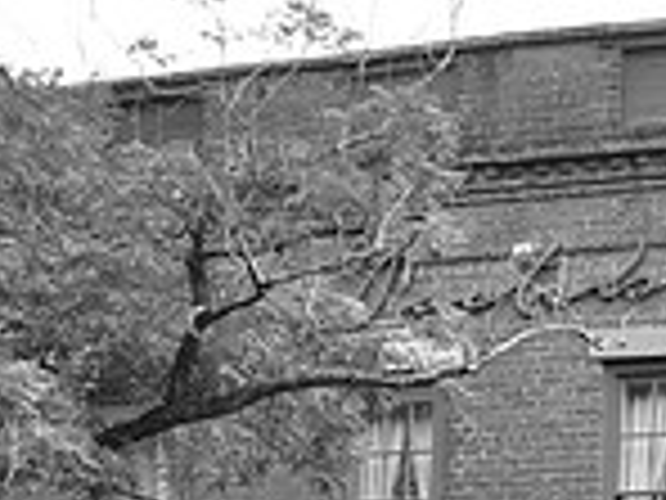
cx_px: 1080
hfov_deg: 12.6
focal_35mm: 147
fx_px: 2828
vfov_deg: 9.7
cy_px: 831
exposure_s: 1/160
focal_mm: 26
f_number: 6.3
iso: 250
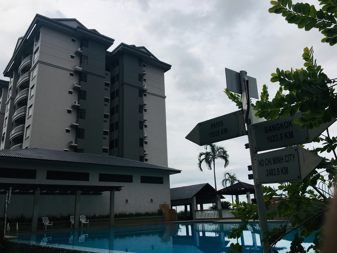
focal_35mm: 29
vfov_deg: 48.2
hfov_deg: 61.7
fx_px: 282
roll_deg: +2.9
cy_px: 126
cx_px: 168
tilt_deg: +18.5
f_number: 2.2
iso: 25
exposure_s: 1/3344
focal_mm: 4.15
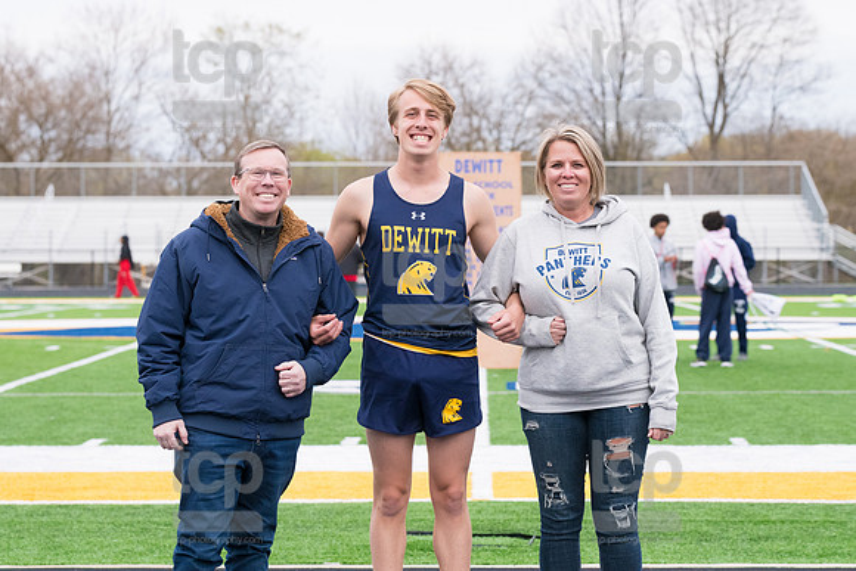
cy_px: 238
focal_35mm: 117
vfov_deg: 11.8
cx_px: 420
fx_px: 2771
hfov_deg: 17.6
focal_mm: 100
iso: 1600
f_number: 5
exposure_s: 1/2000
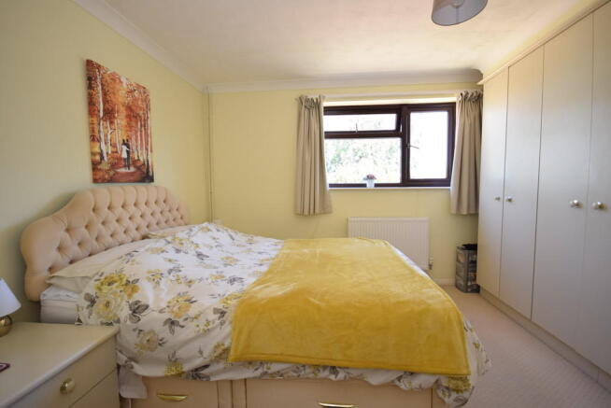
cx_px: 306
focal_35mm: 15
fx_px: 255
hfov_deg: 100.4
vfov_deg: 77.4
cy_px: 204
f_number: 5
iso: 800
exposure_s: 1/100
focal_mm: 10
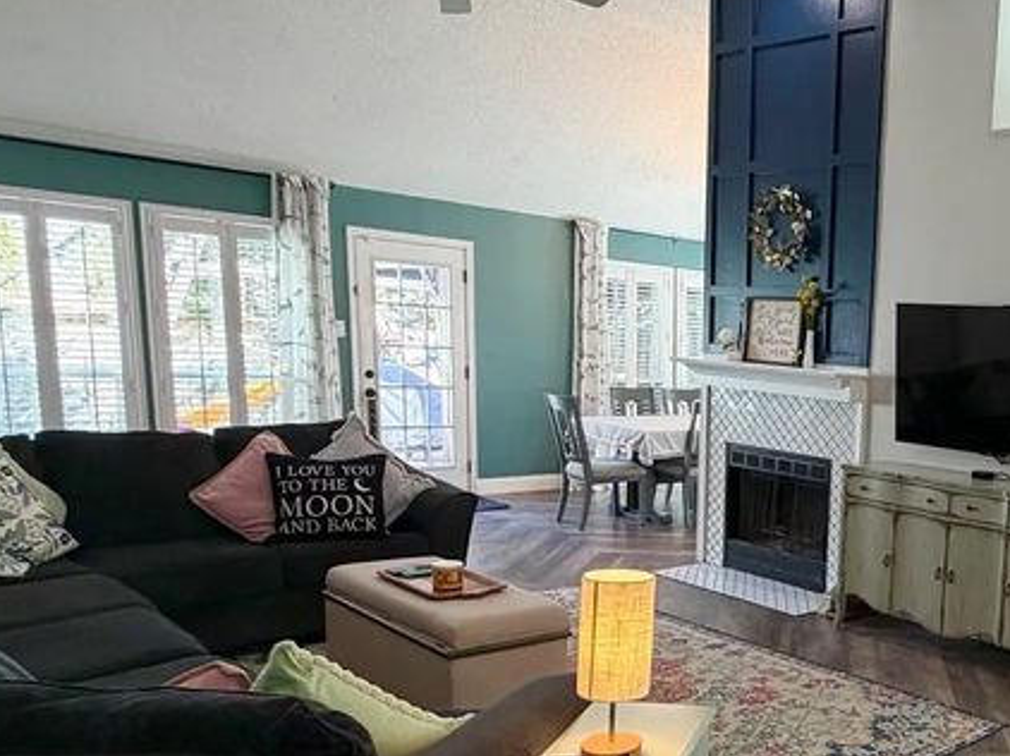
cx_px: 984
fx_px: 991
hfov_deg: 46.3
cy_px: 510
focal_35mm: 34
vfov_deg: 41.2
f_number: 2.2
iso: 200
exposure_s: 1/60
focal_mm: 2.22
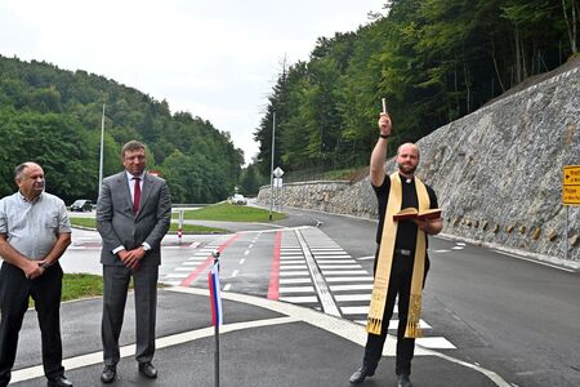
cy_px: 194
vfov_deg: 37.9
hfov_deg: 54.4
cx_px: 290
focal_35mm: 35
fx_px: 564
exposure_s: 1/4000
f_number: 6.3
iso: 1600
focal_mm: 35
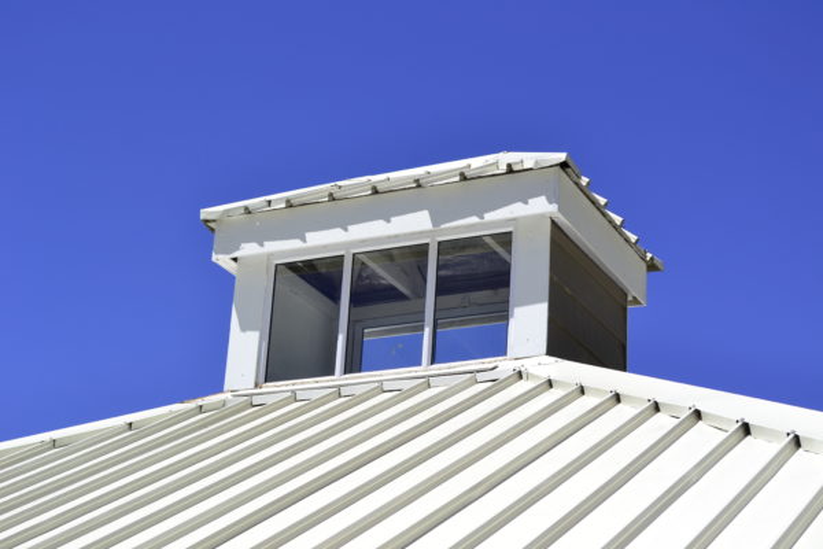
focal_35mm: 82
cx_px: 412
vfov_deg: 16.6
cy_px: 274
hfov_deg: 24.6
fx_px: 1886
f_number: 8
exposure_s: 1/500
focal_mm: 55
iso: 200
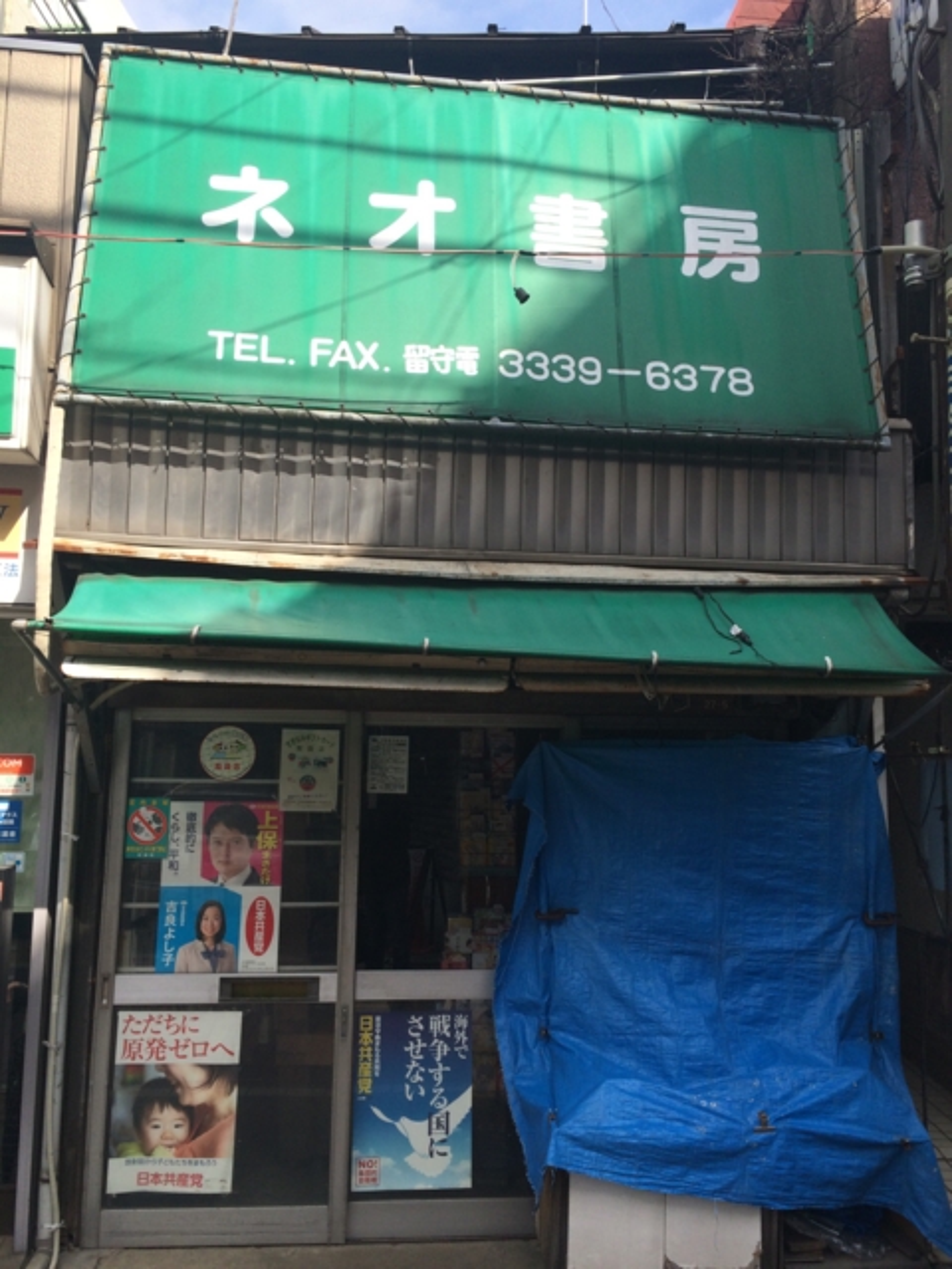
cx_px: 476
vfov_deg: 61.7
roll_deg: +0.6
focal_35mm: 29
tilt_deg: +7.4
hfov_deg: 48.2
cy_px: 634
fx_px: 1063
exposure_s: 1/1325
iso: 32
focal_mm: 4.15
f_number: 2.2
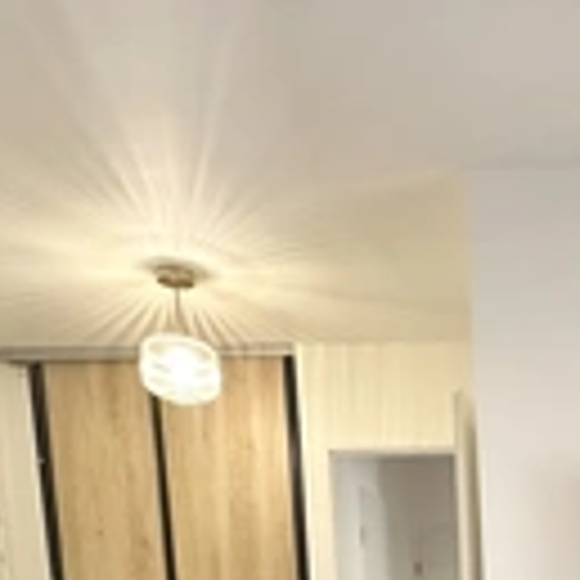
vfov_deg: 26.2
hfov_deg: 30.0
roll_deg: +1.6
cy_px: 827
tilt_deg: -7.3
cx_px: 636
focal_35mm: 51
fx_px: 967
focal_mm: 2.22
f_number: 2.2
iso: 200
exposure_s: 1/50
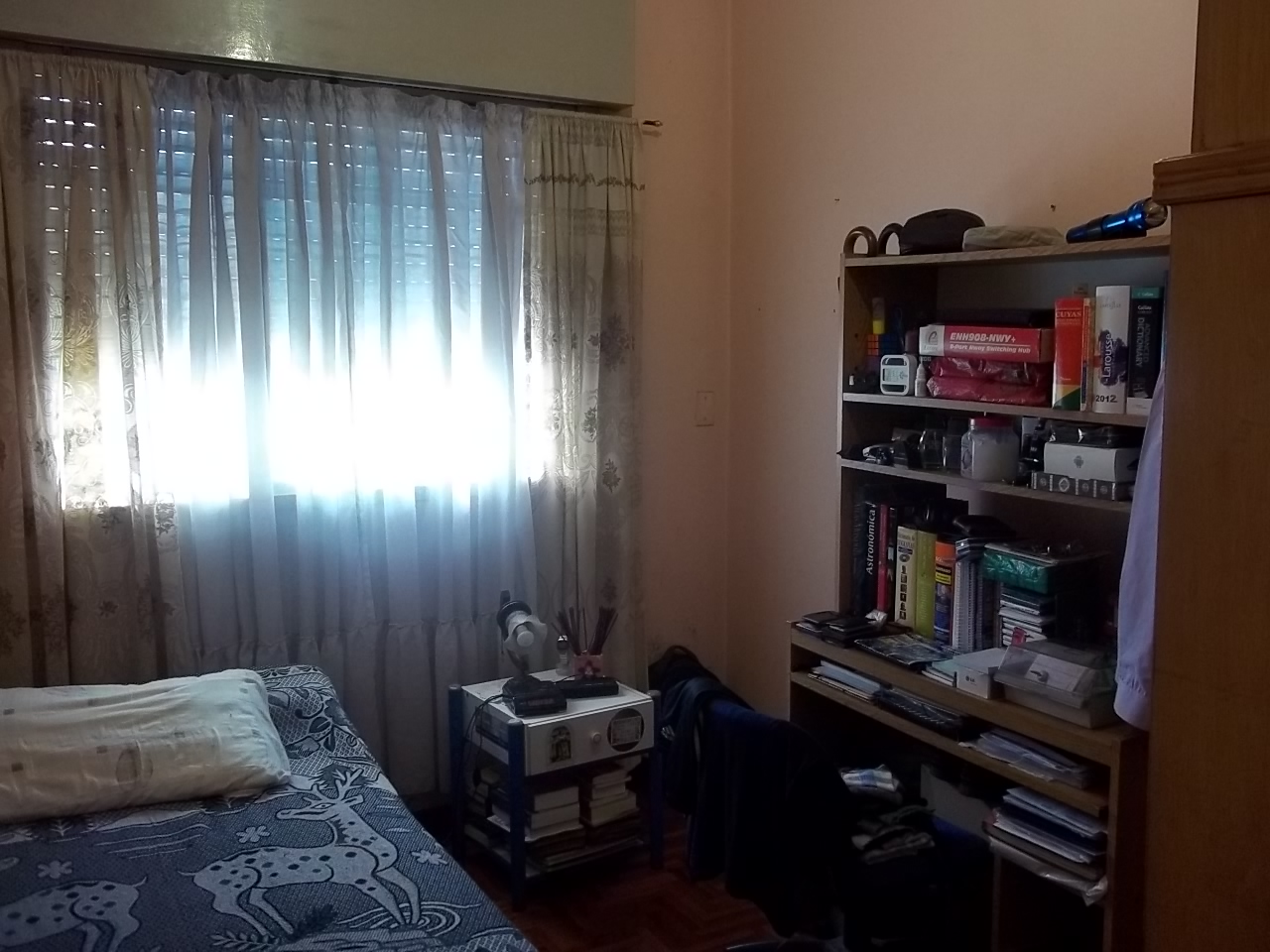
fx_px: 1174
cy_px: 476
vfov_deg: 44.2
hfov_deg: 56.8
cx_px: 635
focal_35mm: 32
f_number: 2.9
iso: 160
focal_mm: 5.7
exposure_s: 1/15
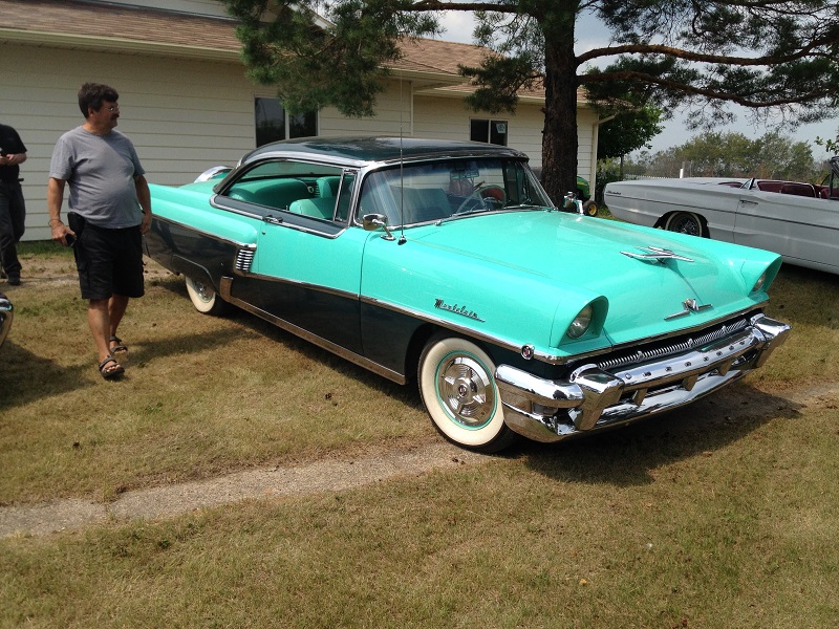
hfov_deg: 52.6
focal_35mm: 35
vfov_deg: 40.7
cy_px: 314
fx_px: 848
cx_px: 420
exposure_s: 1/1972
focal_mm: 4.28
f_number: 2.4
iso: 50
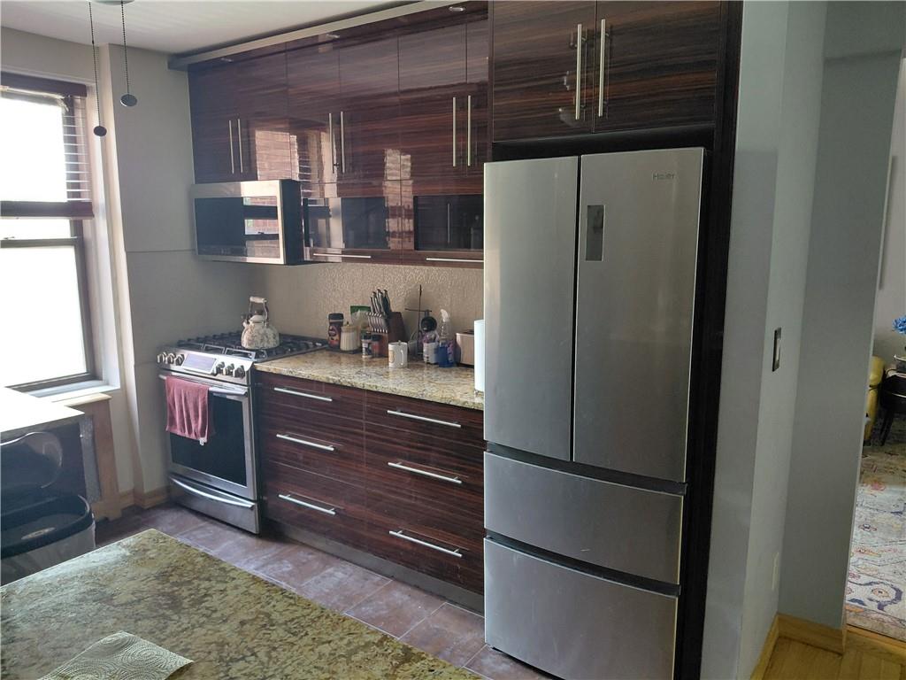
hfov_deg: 69.4
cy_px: 340
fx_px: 654
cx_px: 453
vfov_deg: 54.9
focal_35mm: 25
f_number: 1.8
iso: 400
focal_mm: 4.69
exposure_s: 1/30
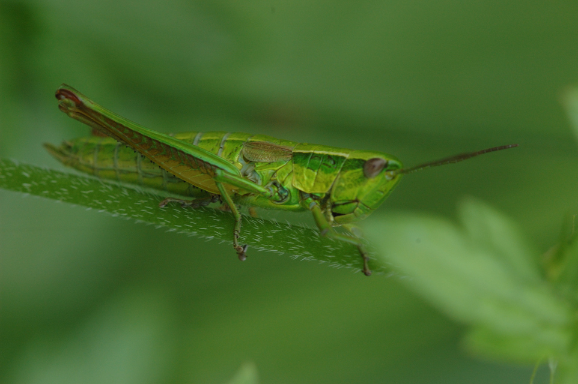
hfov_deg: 9.2
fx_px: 3610
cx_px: 289
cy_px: 192
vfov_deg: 6.1
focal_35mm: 225
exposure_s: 1/125
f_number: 5.6
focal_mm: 150
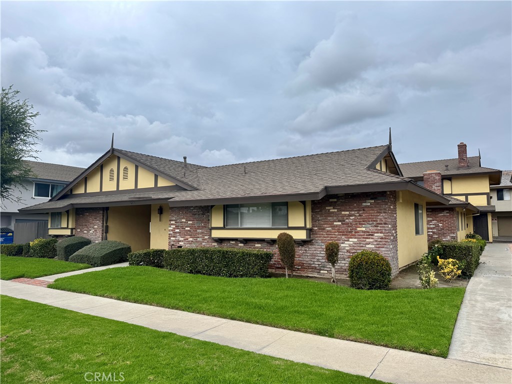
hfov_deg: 71.6
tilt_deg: +4.5
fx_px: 355
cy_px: 192
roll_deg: -0.4
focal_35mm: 24
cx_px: 256
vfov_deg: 56.8
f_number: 1.78
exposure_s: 1/1193
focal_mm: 6.76
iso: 80
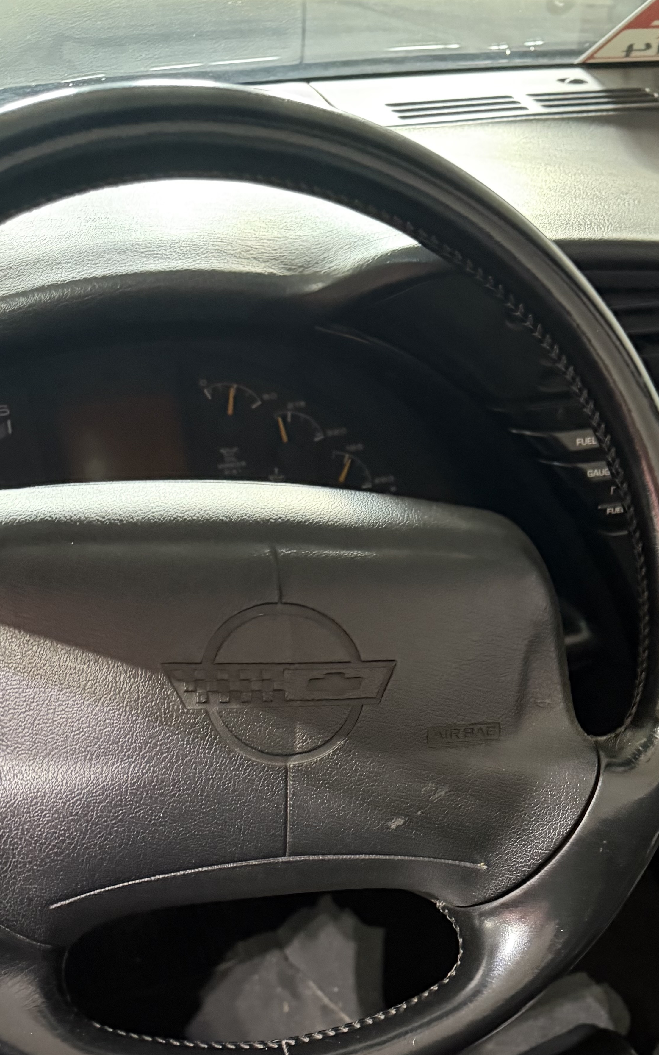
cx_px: 550
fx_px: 1178
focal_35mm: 41
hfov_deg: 30.3
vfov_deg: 46.0
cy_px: 825
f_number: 1.78
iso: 1000
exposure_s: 1/33
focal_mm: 6.76
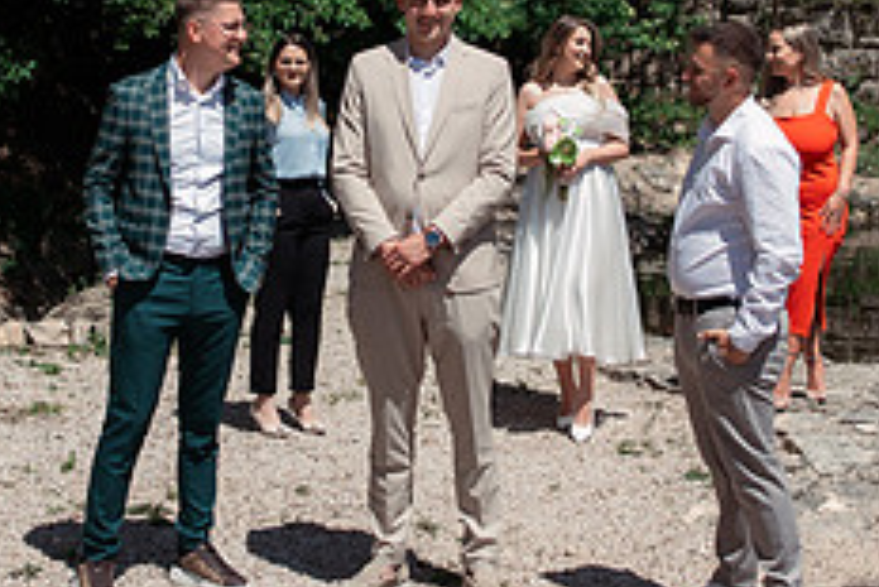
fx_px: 2223
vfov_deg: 14.9
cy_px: 65
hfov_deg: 22.4
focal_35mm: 91
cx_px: 428
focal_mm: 35
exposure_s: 1/1600
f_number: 4
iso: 125
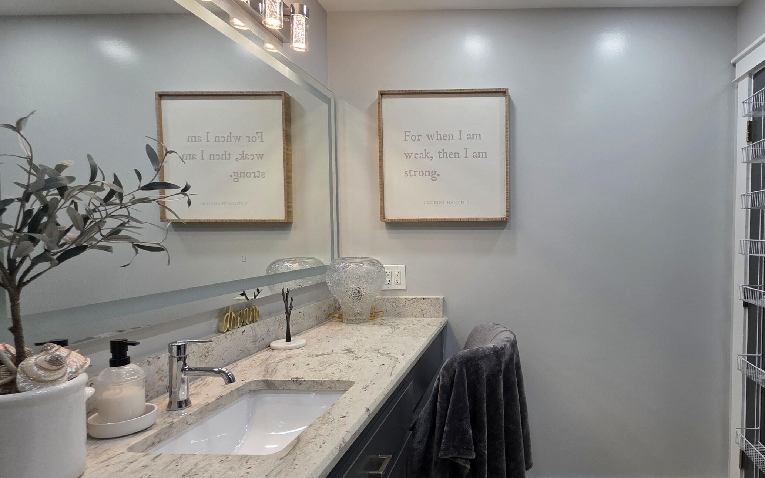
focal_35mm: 20
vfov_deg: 59.6
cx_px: 502
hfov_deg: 82.5
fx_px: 417
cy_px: 250
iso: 64
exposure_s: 1/120
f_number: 1.9
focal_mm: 2.2
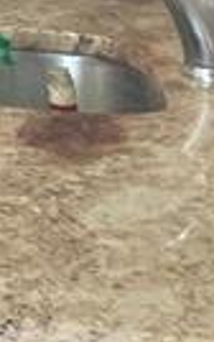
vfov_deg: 9.6
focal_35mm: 203
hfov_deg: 5.2
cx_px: -818
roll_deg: -0.6
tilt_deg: -0.5
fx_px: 1890
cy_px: -334
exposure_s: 1/60
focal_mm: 5.1
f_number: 1.6
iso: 80
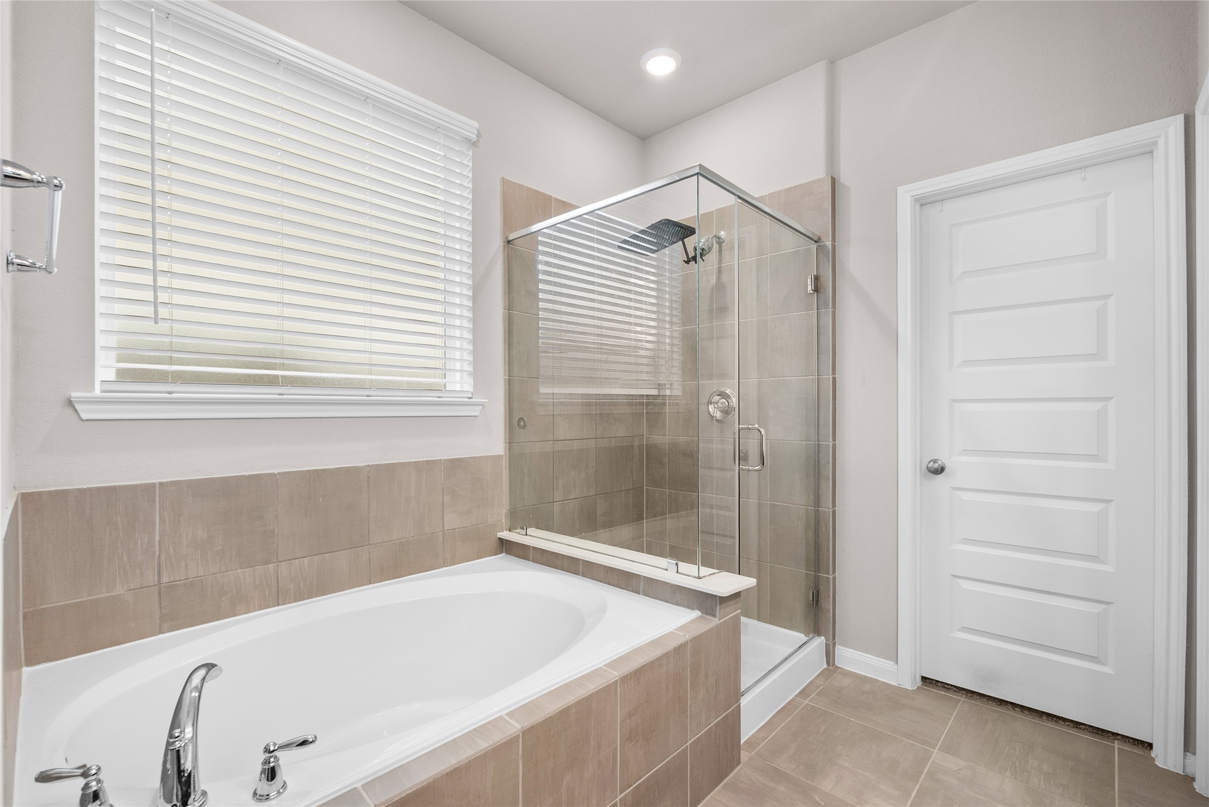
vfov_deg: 73.8
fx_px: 538
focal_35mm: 16
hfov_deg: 96.7
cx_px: 604
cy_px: 404
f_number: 8
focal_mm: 16
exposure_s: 1/25
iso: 1000
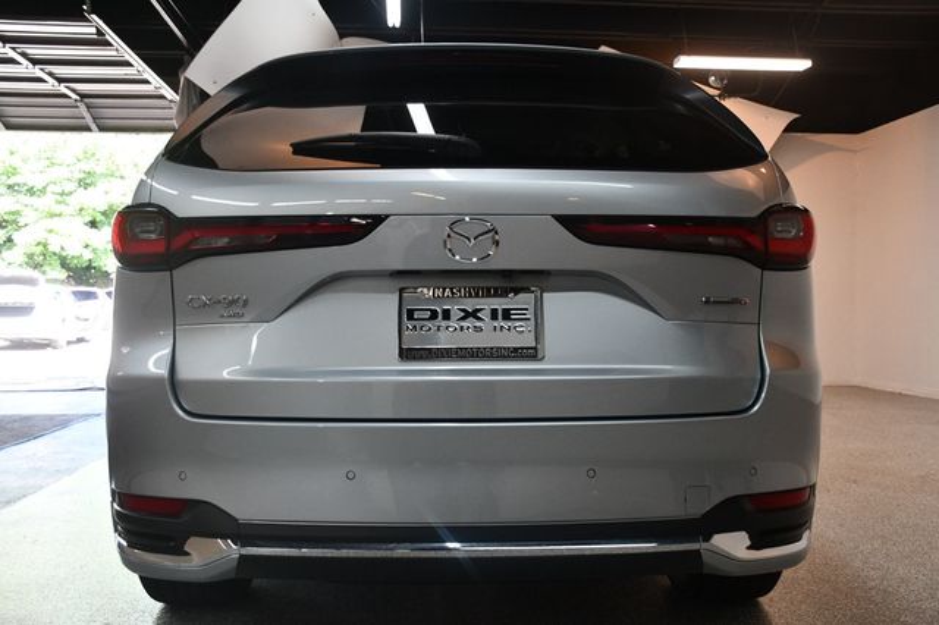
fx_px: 886
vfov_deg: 38.8
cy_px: 312
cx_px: 470
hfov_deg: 55.8
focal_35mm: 34
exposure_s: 1/125
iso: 800
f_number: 3.8
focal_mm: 23
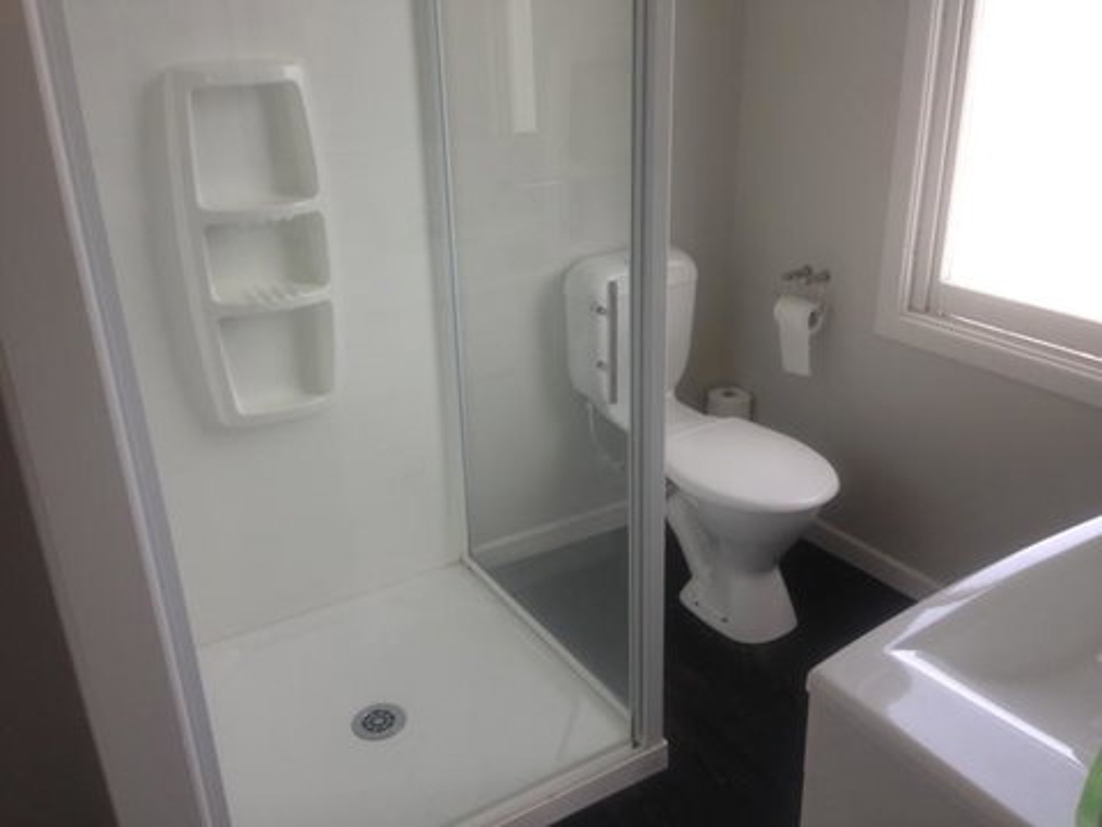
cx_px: 551
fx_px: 1051
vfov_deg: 42.9
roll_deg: +2.0
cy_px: 414
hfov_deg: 55.4
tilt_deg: -23.1
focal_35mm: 33
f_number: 2.4
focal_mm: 4.12
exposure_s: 1/102
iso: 50
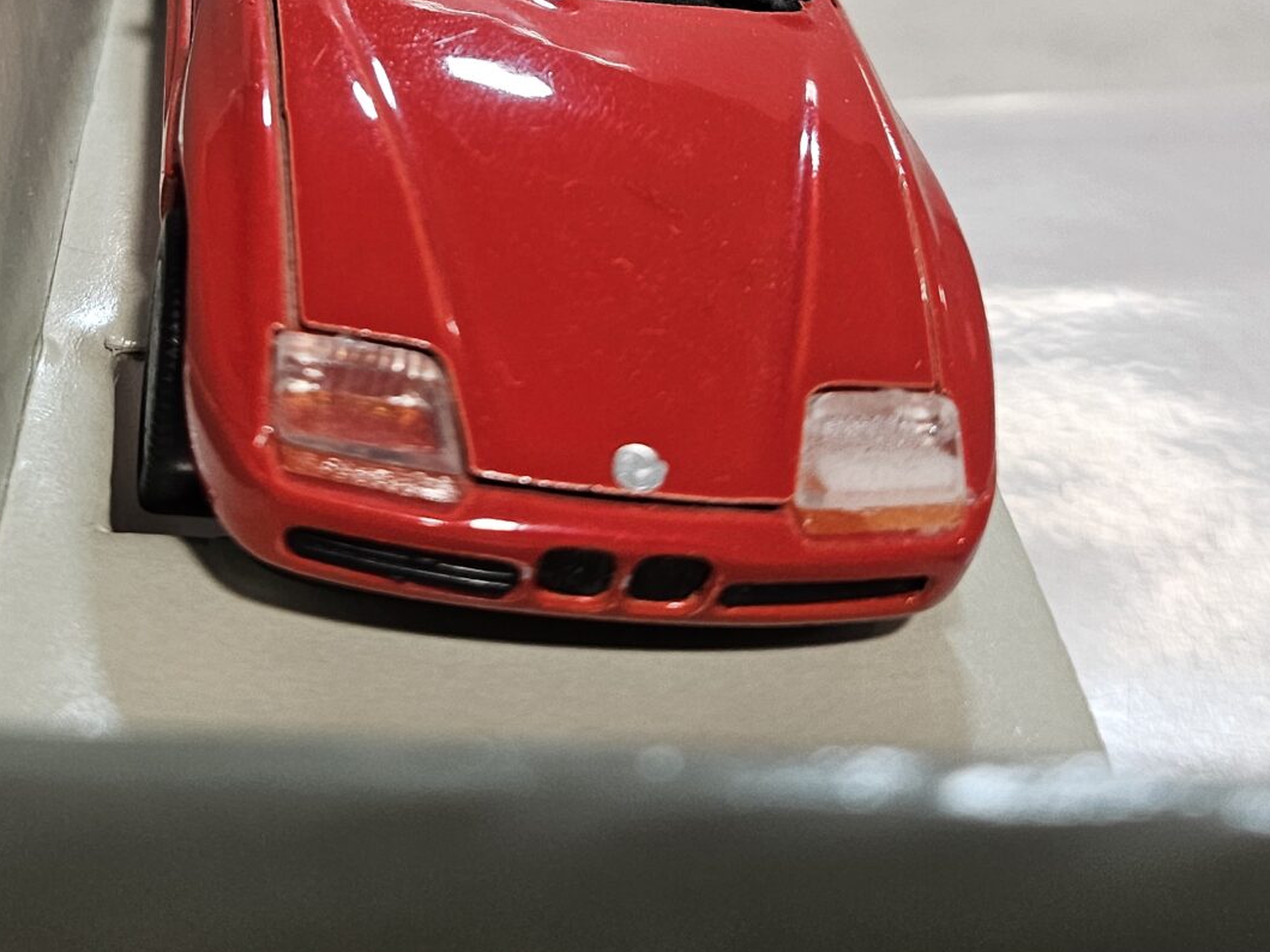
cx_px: 357
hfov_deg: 32.8
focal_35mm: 58
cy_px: -127
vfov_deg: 23.5
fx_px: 2128
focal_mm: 5
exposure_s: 1/100
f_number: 1.8
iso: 160
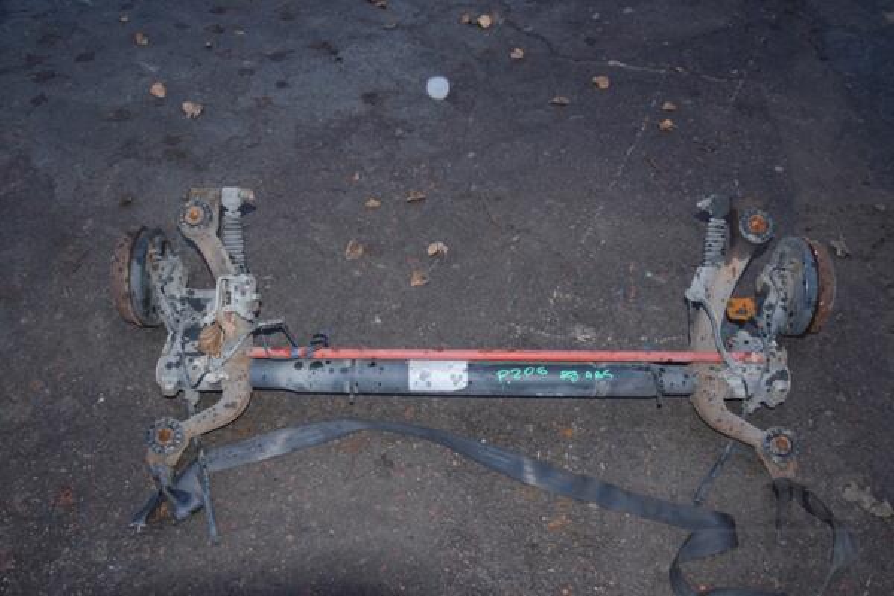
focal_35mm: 33
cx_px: 447
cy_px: 298
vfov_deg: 40.0
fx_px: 819
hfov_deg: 57.2
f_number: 5
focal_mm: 22
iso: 800
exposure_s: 1/60
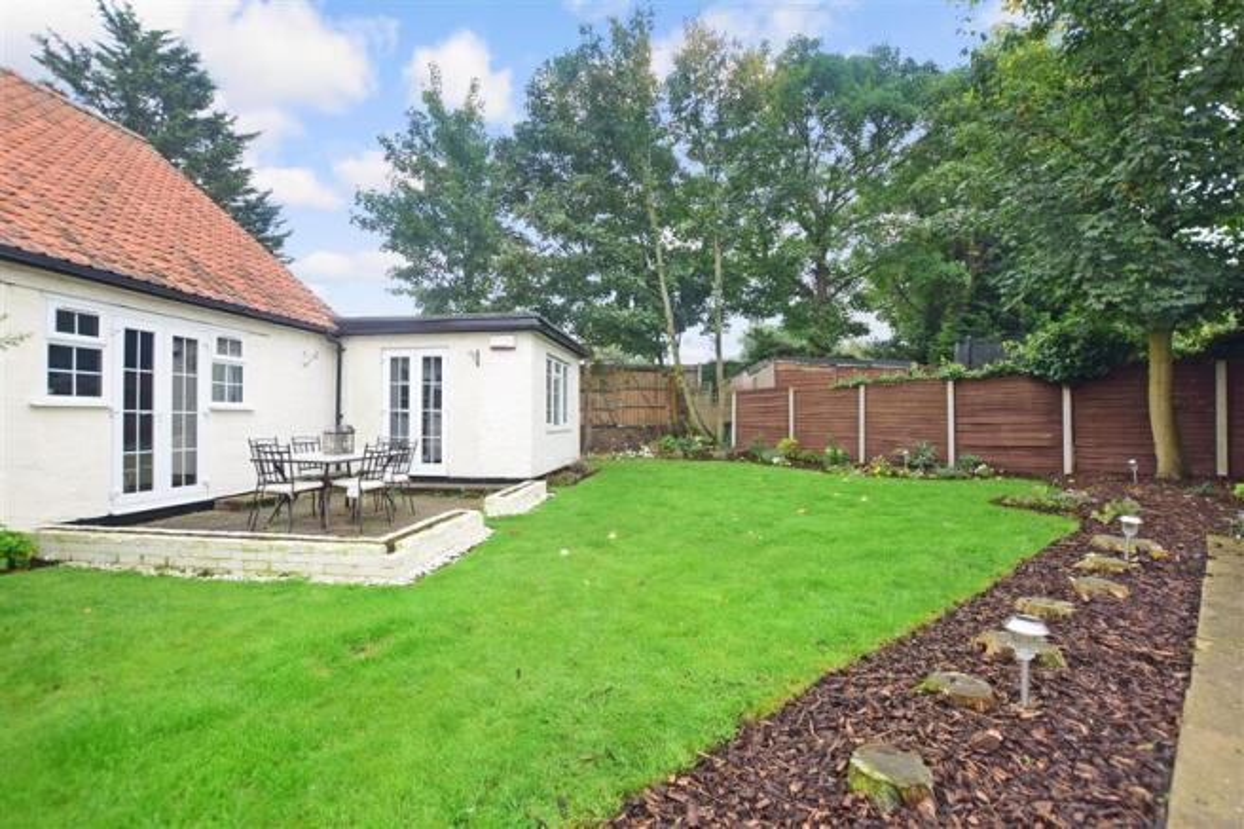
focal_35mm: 15
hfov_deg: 100.4
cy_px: 414
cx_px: 622
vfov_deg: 77.3
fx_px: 518
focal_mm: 10
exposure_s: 1/80
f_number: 5.6
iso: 200
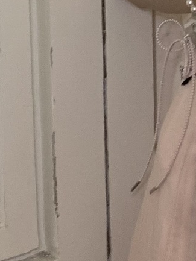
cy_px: -90
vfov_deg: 13.2
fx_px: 1087
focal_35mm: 144
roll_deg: +0.7
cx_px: 329
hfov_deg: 9.9
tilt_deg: -9.2
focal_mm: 4.25
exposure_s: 1/50
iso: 160
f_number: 1.8
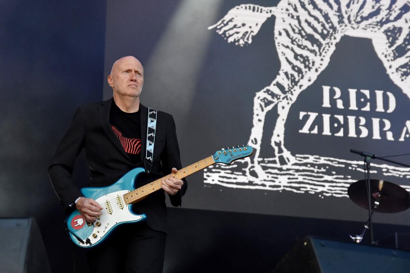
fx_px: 786
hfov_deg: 29.2
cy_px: 136
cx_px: 205
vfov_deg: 19.7
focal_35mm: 69
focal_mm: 46
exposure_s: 1/5000
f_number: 2.8
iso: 1600
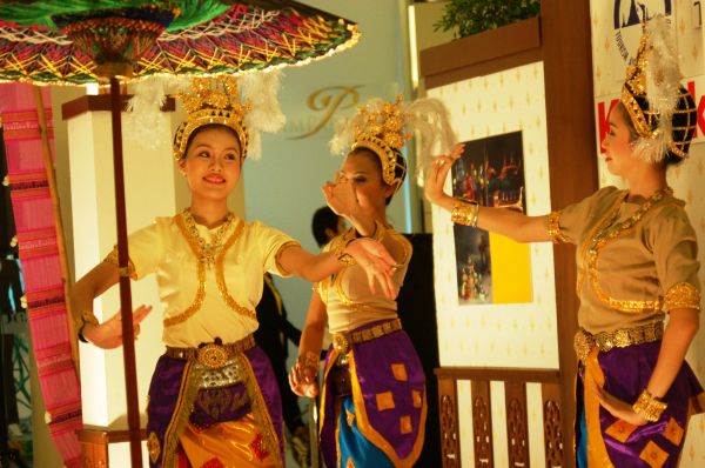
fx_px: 2346
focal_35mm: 120
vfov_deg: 11.4
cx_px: 352
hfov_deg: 17.1
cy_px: 234
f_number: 5.6
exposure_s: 1/80
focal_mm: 80
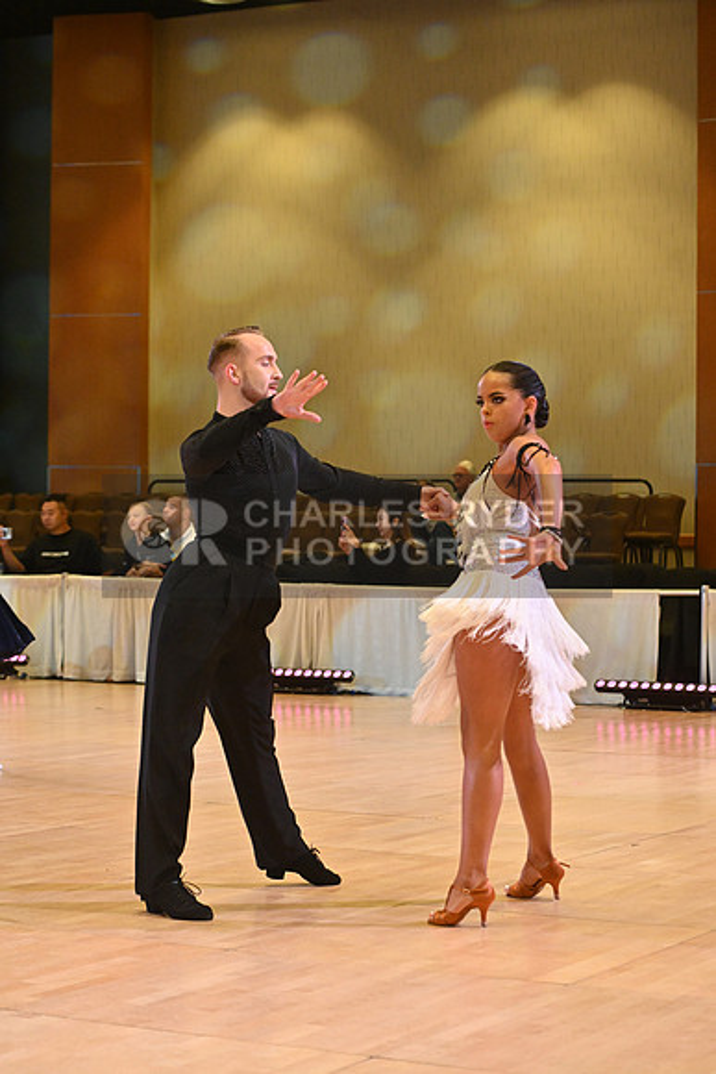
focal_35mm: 85
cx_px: 358
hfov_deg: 16.1
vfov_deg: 23.9
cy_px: 537
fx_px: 2534
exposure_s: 1/400
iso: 4000
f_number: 5.6
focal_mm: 85
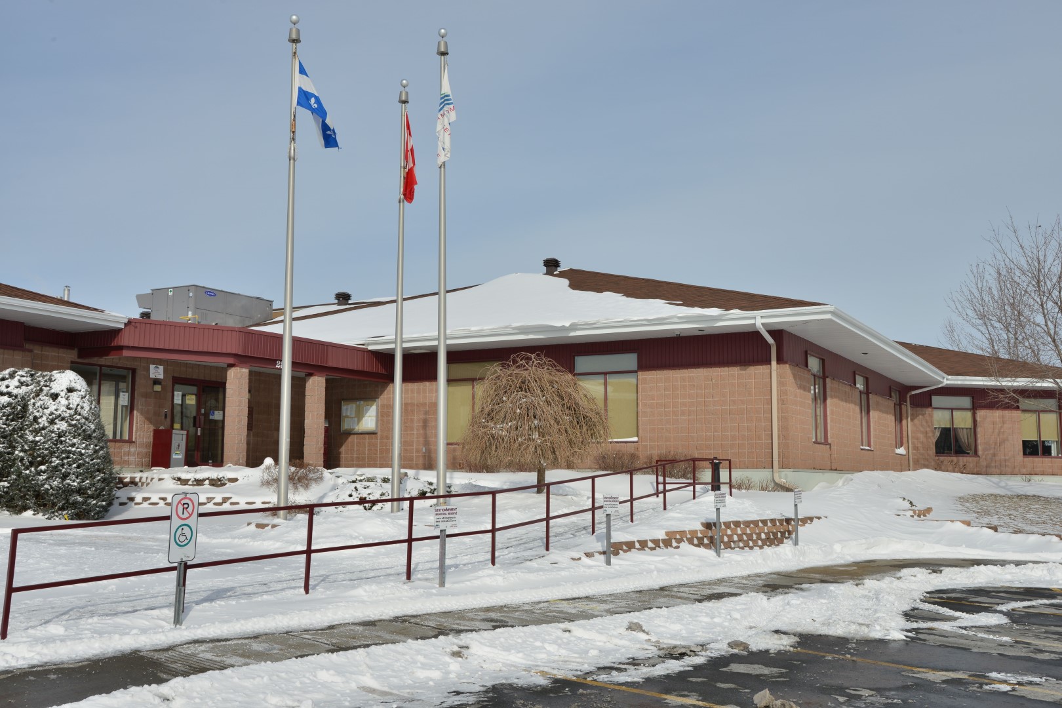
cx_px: 531
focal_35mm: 35
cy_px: 354
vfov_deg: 37.9
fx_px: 1032
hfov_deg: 54.4
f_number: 11
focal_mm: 35
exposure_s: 1/500
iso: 200
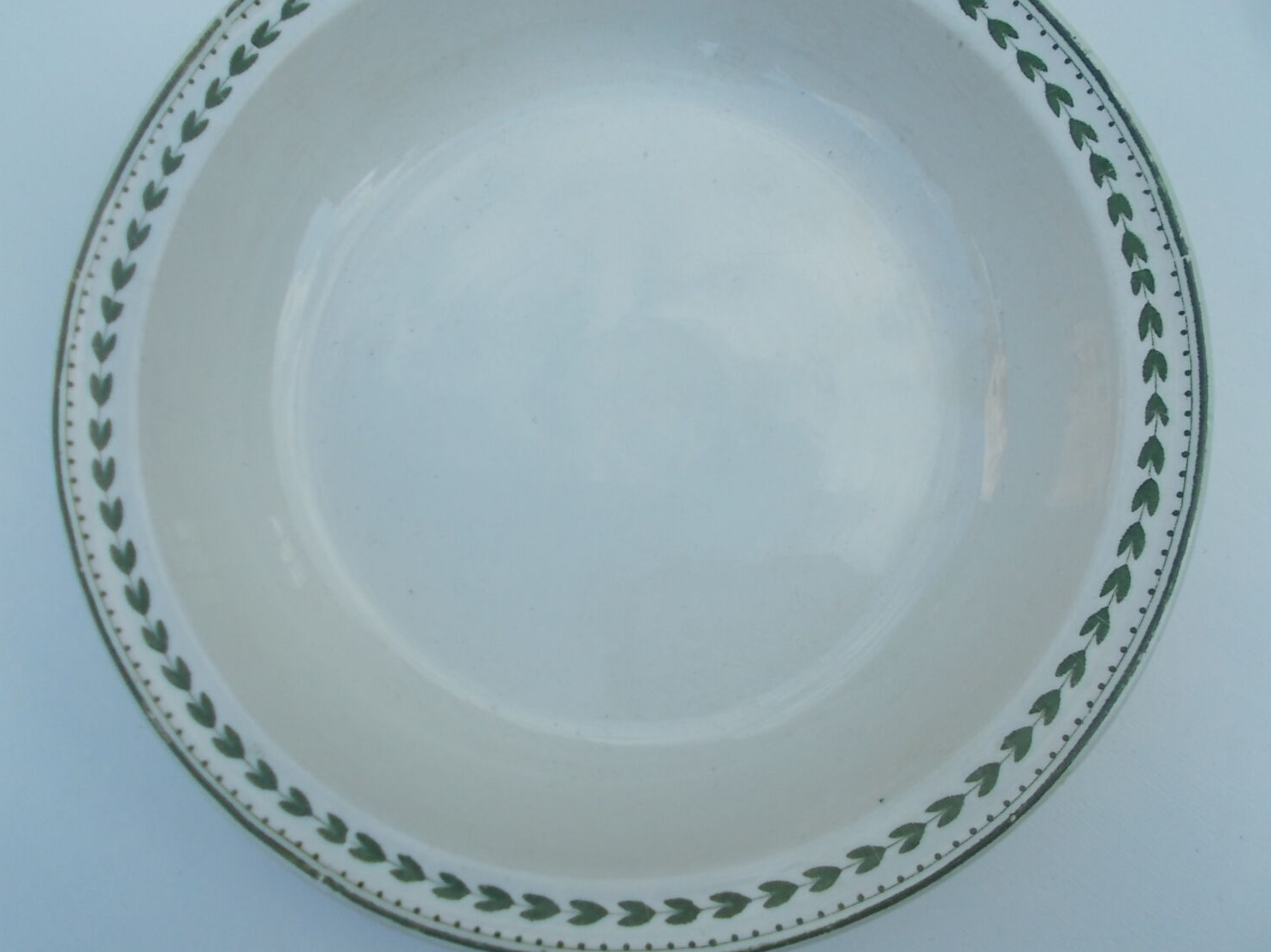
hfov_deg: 63.5
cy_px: 475
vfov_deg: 49.7
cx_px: 632
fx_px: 1028
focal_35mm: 28
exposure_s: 1/500
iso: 80
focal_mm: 4.6
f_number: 3.2
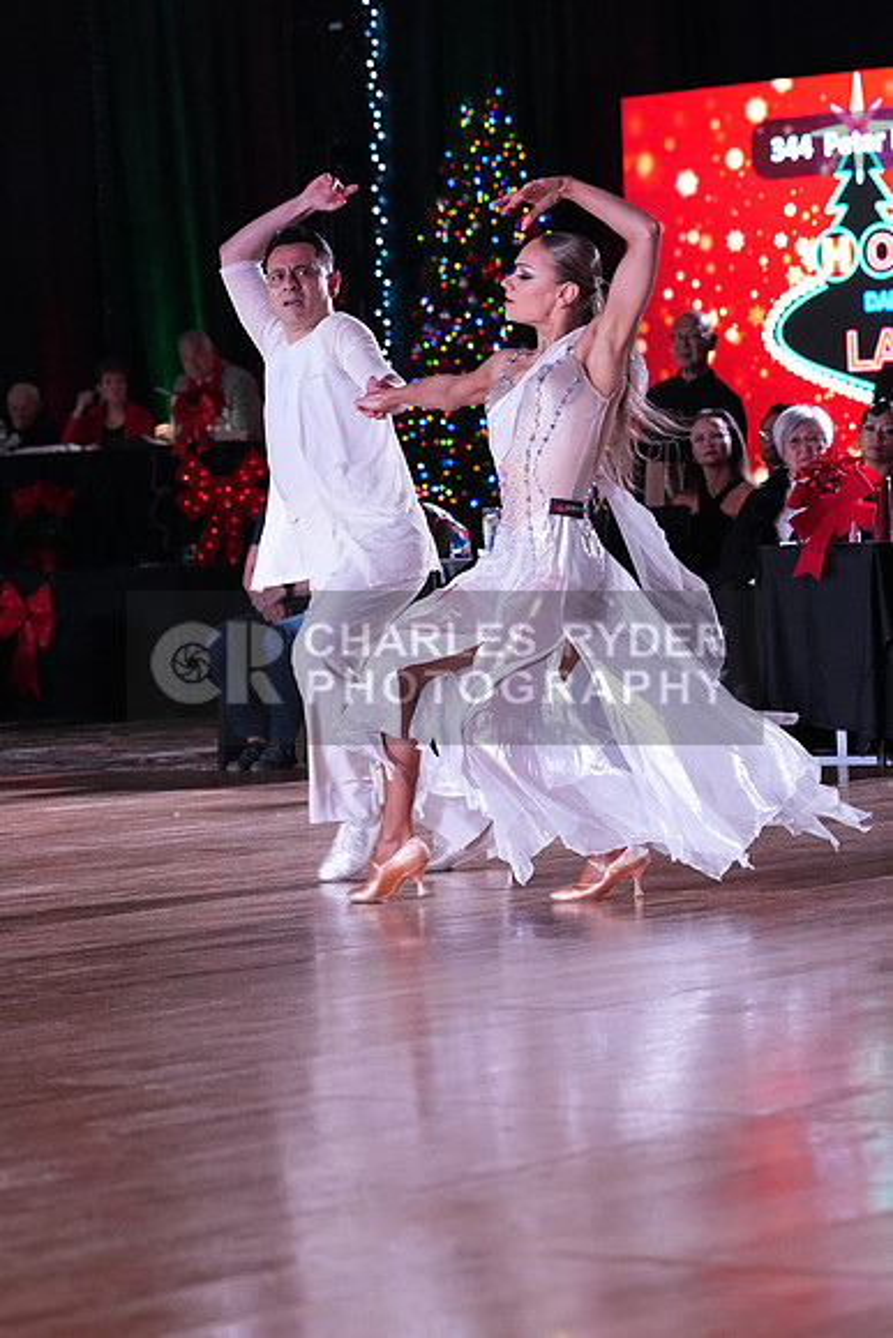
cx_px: 446
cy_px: 669
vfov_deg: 16.1
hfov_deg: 10.8
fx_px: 4722
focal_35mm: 127
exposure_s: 1/400
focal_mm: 127
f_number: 5.6
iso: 8000
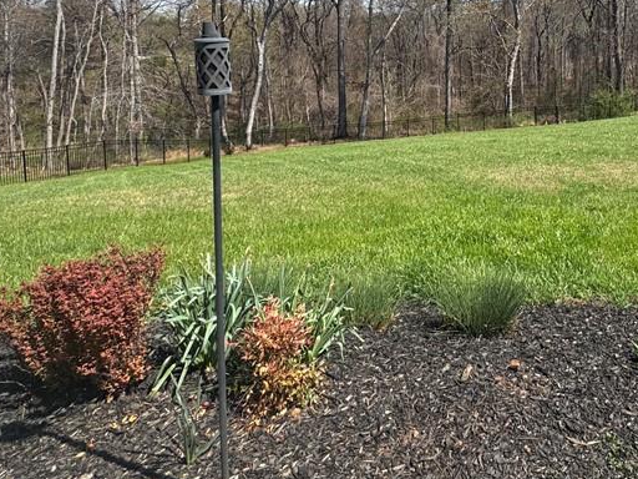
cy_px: 76
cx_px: 525
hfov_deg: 57.9
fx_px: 516
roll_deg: -0.5
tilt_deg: -4.7
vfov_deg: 46.3
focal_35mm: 28
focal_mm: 2.22
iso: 50
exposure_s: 1/1277
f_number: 2.2
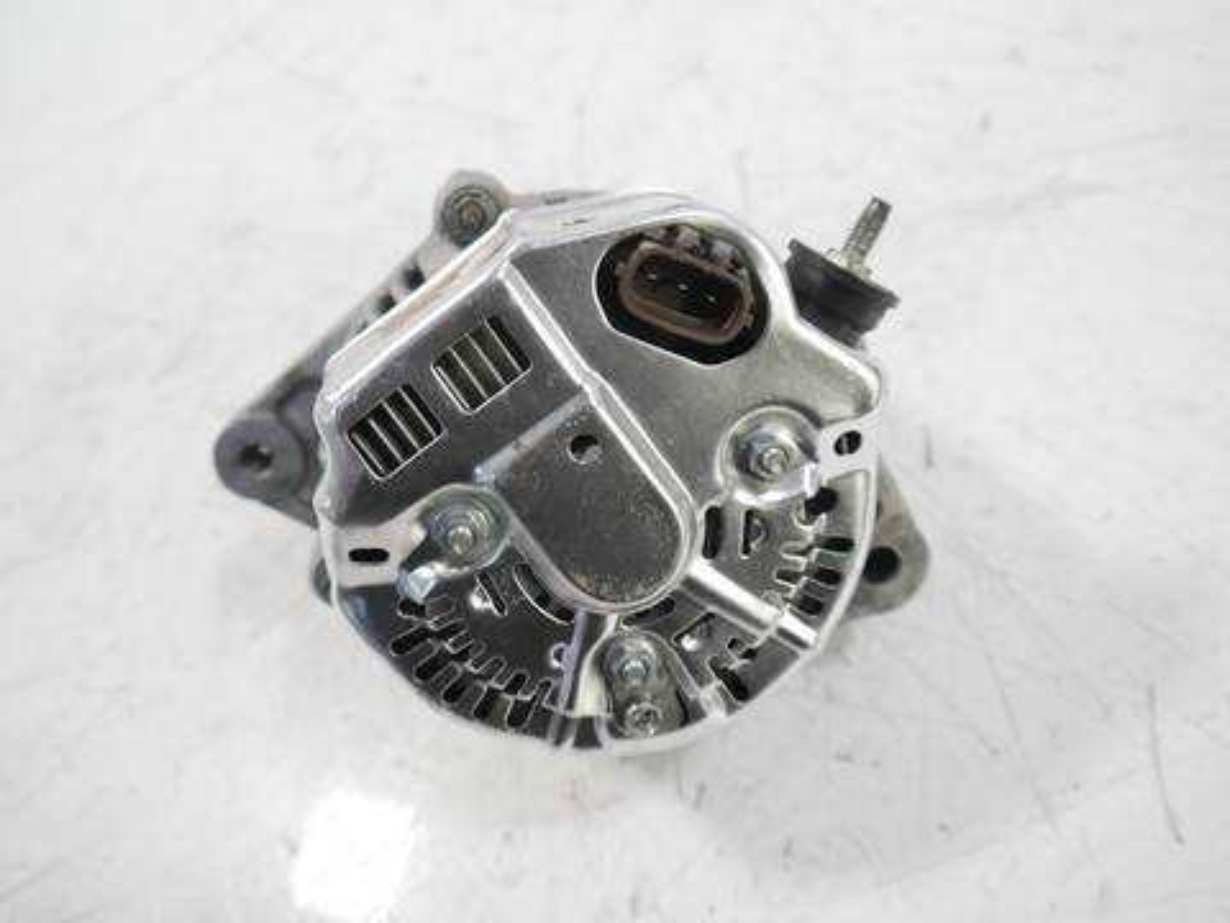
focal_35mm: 28
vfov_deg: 49.7
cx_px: 615
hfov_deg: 63.4
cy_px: 462
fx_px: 995
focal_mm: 14
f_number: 3.5
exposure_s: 1/60
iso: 640
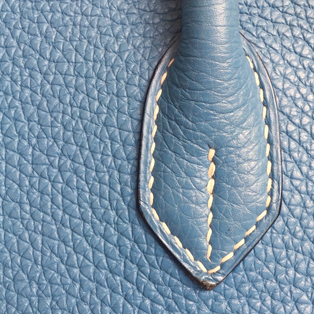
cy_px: 170
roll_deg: +1.1
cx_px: 201
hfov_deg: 38.0
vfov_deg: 38.3
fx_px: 452
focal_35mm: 44
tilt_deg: -16.4
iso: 32
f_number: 2.2
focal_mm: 4.15
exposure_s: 1/144
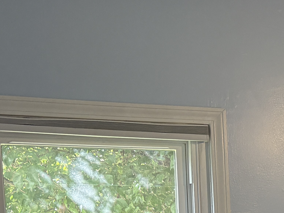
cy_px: 303
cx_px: 421
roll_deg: +1.1
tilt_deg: -5.4
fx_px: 788
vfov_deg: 14.5
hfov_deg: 18.3
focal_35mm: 96
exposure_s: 1/60
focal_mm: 5.96
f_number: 1.6
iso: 200
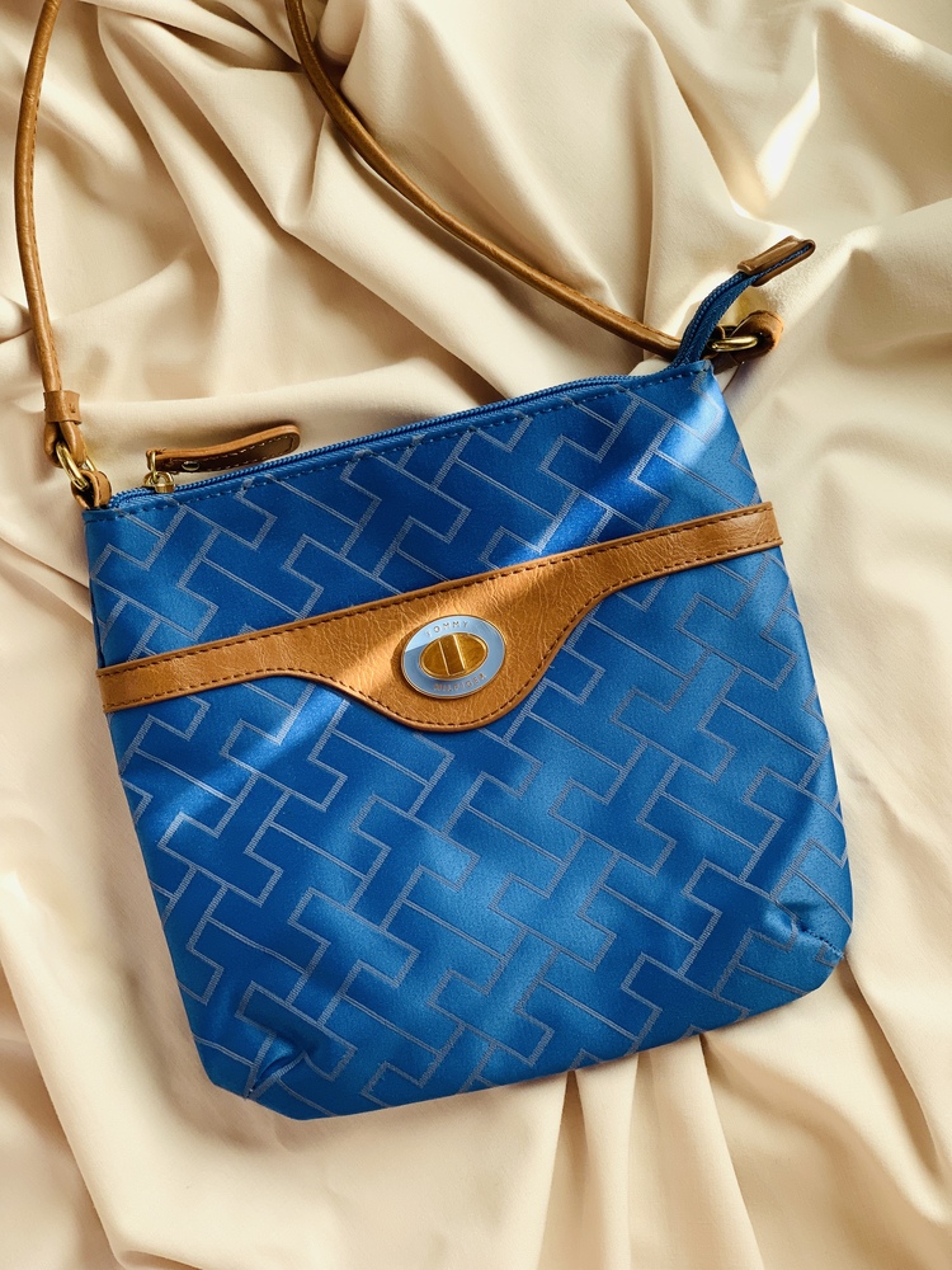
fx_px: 1907
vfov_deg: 36.8
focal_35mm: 52
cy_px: 635
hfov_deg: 28.0
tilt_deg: -87.2
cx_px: 476
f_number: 2.4
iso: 16
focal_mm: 6
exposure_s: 1/122
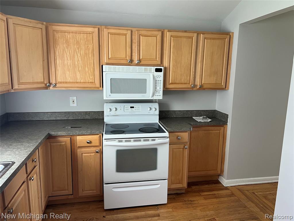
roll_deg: -0.6
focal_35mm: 26
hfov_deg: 67.3
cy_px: 110
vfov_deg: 53.1
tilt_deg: -9.5
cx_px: 147
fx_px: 221
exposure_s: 1/67
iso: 125
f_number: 1.5
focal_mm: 5.7
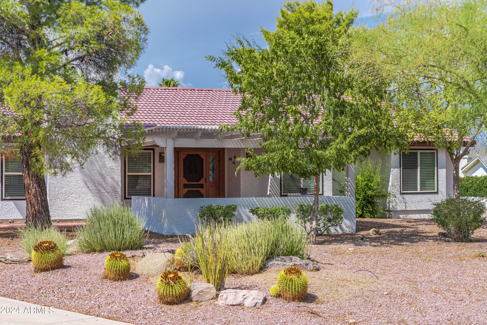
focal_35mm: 59
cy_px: 162
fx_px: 798
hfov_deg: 33.9
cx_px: 244
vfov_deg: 23.0
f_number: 8
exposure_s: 1/8000
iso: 250
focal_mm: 59
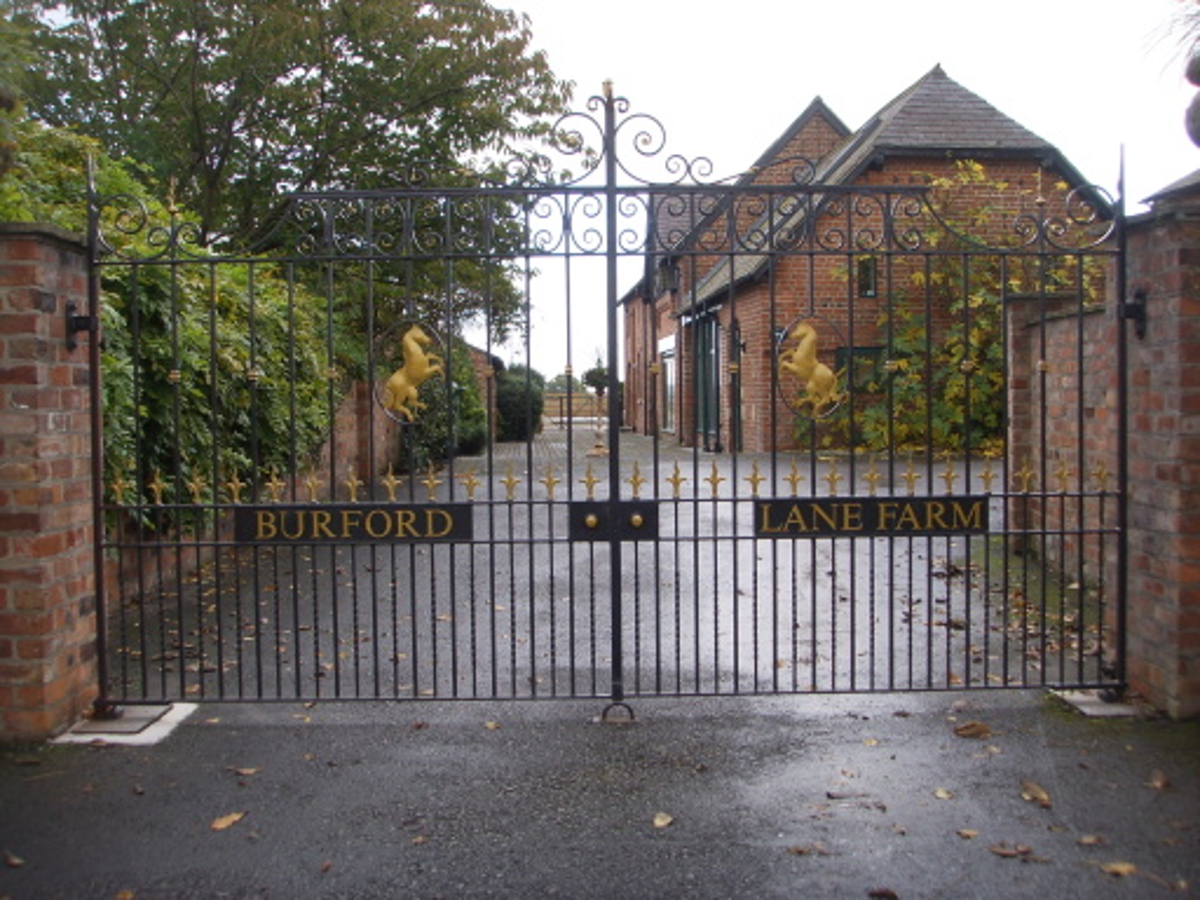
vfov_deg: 36.8
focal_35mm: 39
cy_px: 450
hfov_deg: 47.9
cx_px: 600
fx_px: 1352
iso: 50
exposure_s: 1/125
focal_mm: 6.6
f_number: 3.5
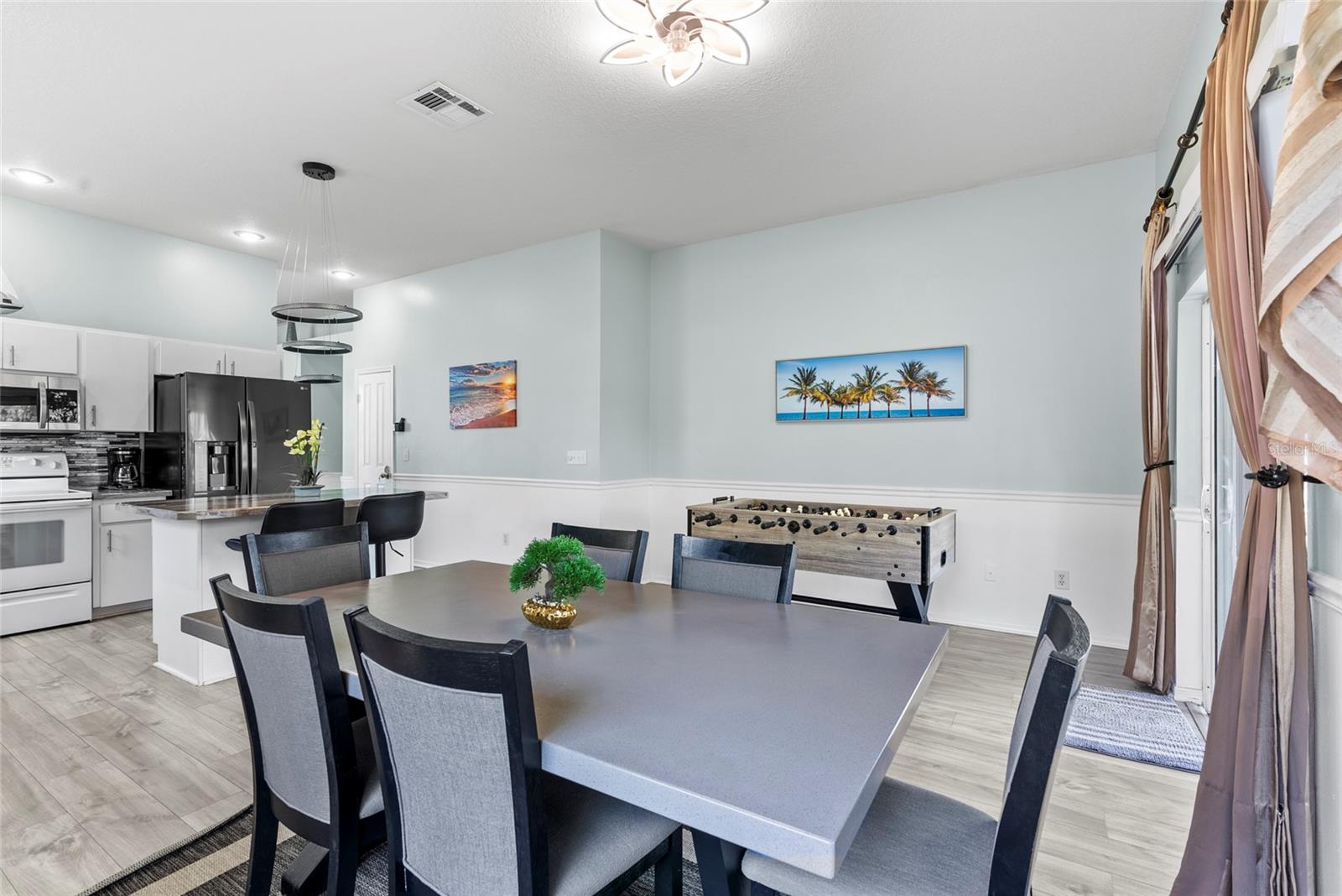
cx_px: 671
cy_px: 448
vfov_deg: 73.8
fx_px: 597
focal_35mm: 16
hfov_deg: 96.7
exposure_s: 1/4
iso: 400
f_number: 8
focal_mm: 16
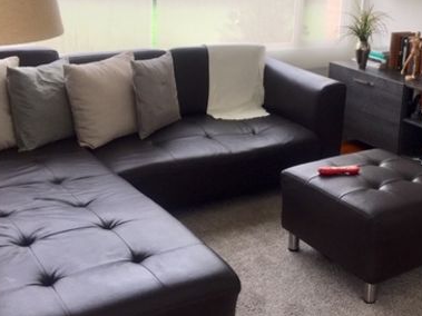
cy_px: 98
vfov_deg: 28.3
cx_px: 309
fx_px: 622
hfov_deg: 36.7
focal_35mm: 51
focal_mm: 4.15
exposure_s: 1/120
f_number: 2.2
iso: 40
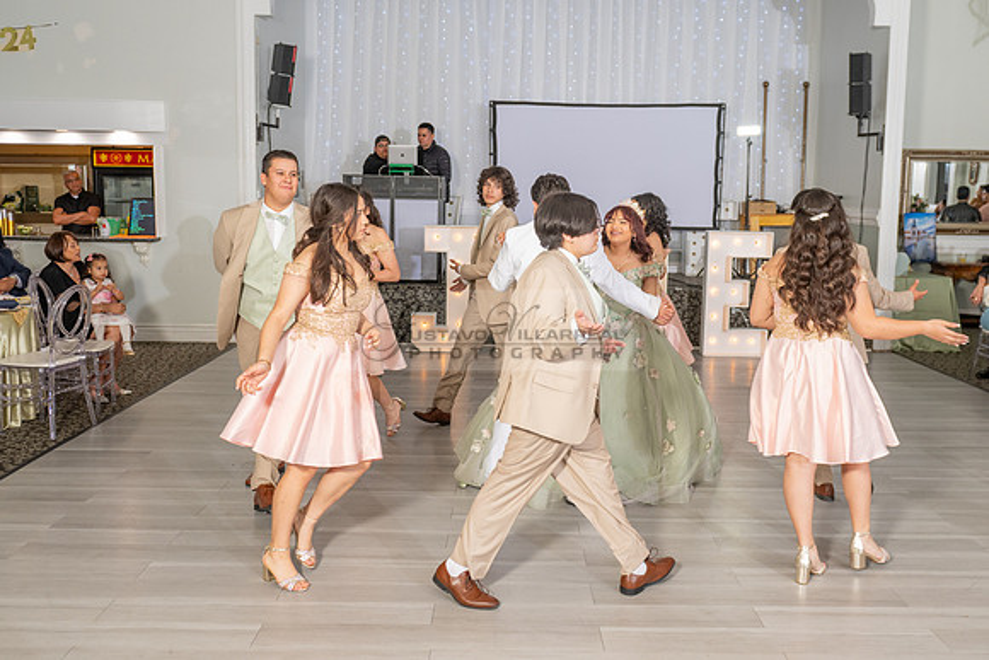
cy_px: 280
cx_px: 523
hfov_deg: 57.2
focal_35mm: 33
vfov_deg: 39.9
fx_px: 907
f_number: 3.5
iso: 500
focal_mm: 24
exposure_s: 1/160
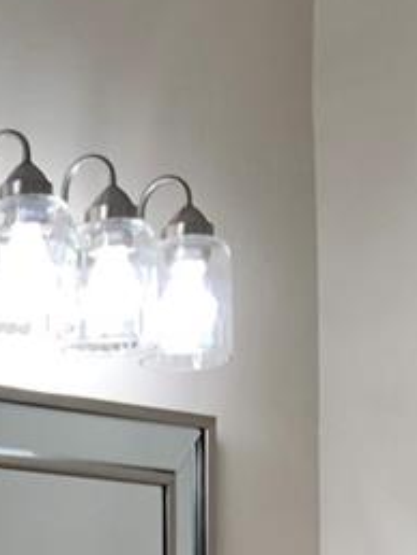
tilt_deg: -6.0
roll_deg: +2.3
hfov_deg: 10.5
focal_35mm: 130
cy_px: 985
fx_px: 2085
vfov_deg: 13.6
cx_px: -423
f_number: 1.8
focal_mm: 3.99
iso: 64
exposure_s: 1/120
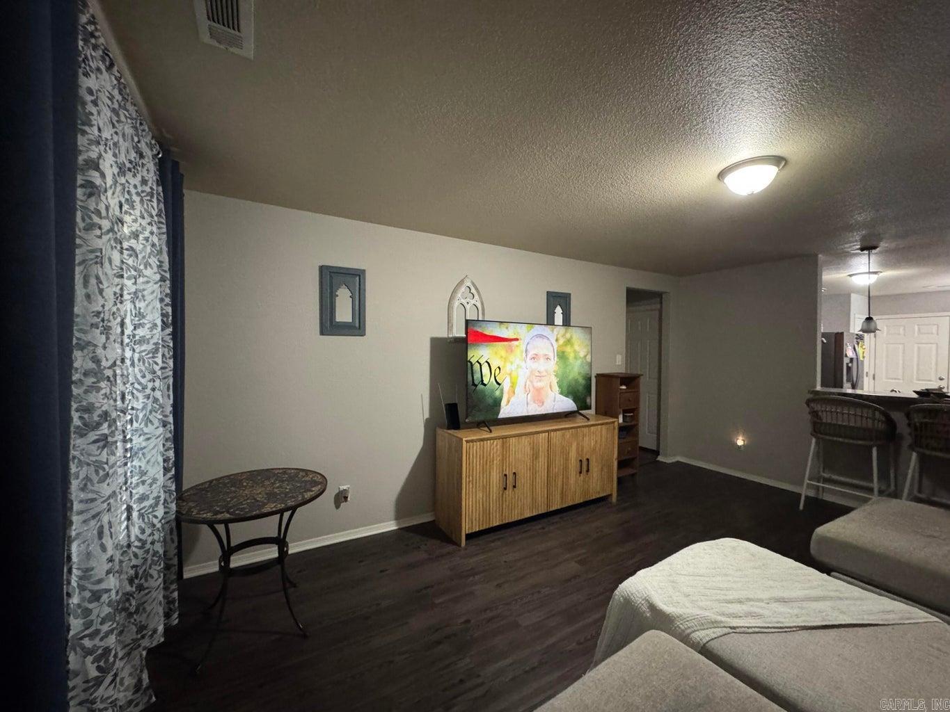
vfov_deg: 85.7
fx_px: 384
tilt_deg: -0.2
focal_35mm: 14
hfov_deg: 102.1
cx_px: 475
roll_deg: -0.4
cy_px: 356
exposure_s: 1/60
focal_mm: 2.22
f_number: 2.2
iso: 800
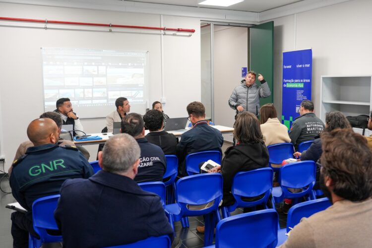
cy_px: 124
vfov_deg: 42.3
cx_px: 186
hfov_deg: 60.3
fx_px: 320
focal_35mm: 31
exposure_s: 1/160
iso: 1250
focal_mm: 31
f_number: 4
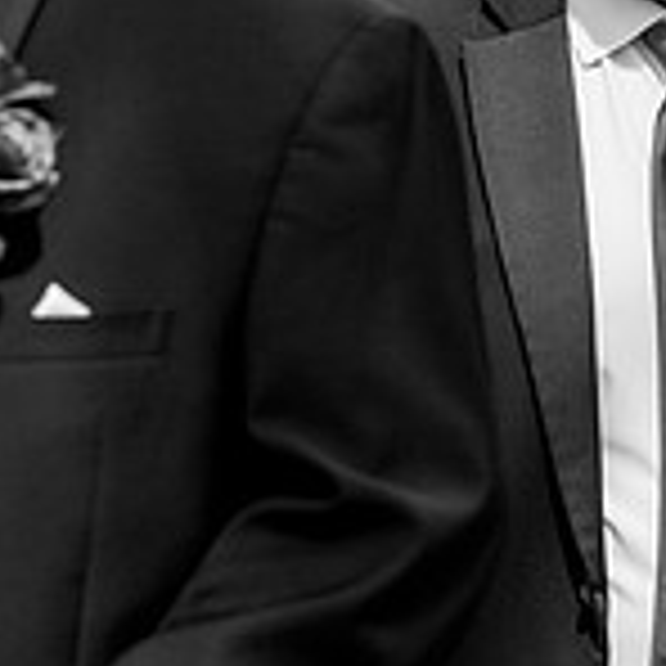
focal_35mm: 307
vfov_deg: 5.7
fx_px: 6683
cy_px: 214
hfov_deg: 5.6
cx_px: 1084
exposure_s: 1/2000
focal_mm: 92
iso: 640
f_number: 3.2
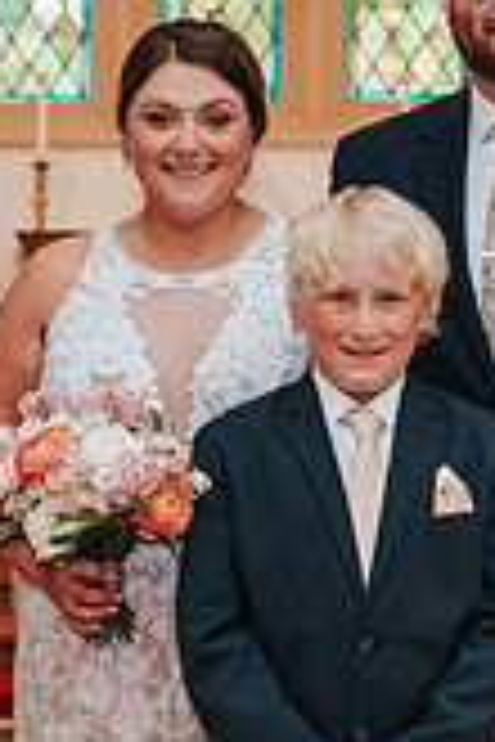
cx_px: 440
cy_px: 575
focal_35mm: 143
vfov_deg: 14.3
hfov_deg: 9.6
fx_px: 2949
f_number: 3.2
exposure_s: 1/200
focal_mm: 35
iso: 1000
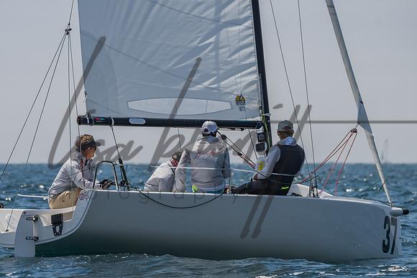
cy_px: 171
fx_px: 4769
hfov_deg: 5.0
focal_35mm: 412
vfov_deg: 3.3
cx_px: 176
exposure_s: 1/2500
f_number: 6.3
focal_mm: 250
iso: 400
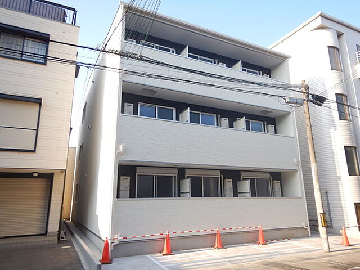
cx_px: 180
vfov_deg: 56.8
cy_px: 135
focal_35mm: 24
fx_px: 250
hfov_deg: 71.6
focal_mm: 4.3
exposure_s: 1/400
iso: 125
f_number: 2.8
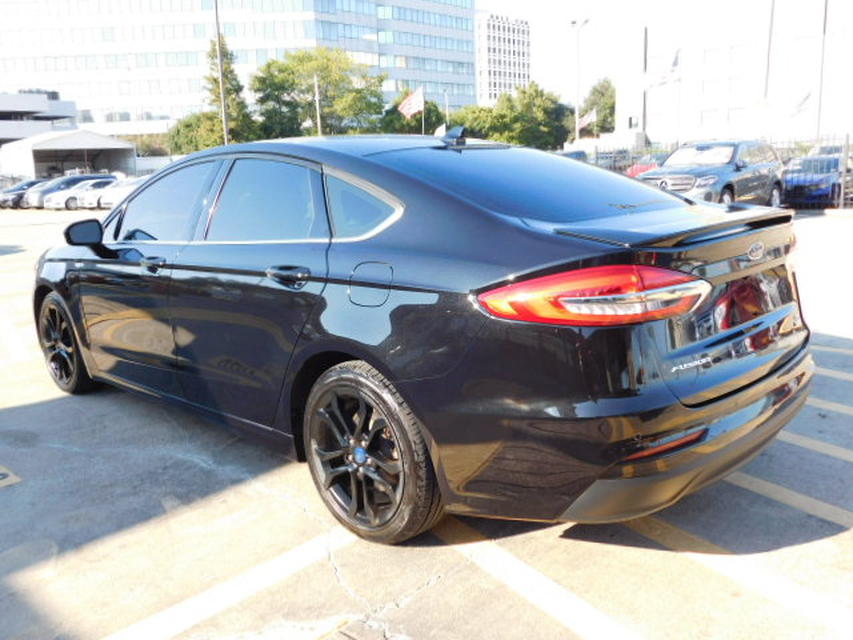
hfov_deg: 60.0
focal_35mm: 30
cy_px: 320
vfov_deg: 46.8
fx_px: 739
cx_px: 426
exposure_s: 1/320
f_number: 3.2
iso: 125
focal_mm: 5.3
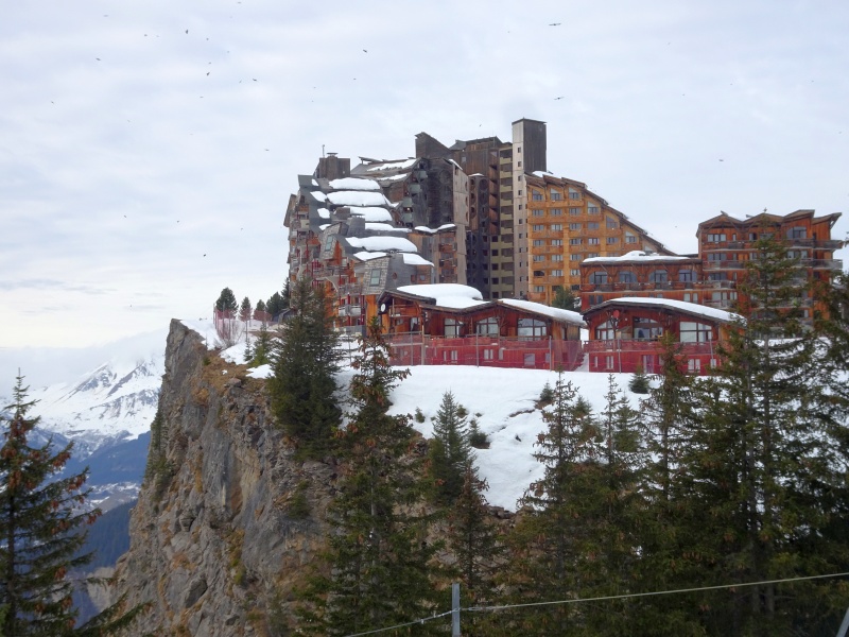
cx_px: 424
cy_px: 318
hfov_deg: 34.3
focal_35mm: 56
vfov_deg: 26.1
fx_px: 1373
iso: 80
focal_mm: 9.52
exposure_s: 1/250
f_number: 4.5
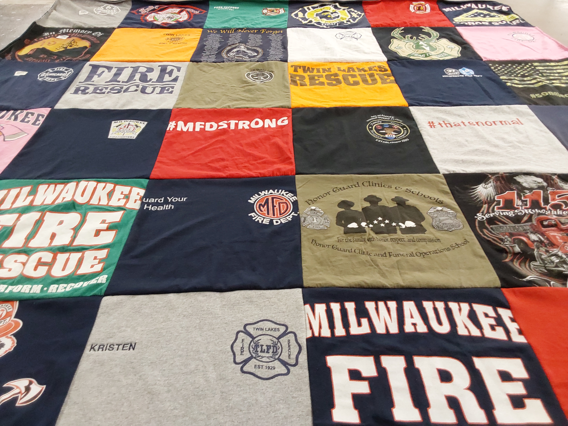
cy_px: 213
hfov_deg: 63.4
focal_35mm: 28
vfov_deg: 49.7
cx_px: 284
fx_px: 459
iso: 200
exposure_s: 1/60
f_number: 1.9
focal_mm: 2.91
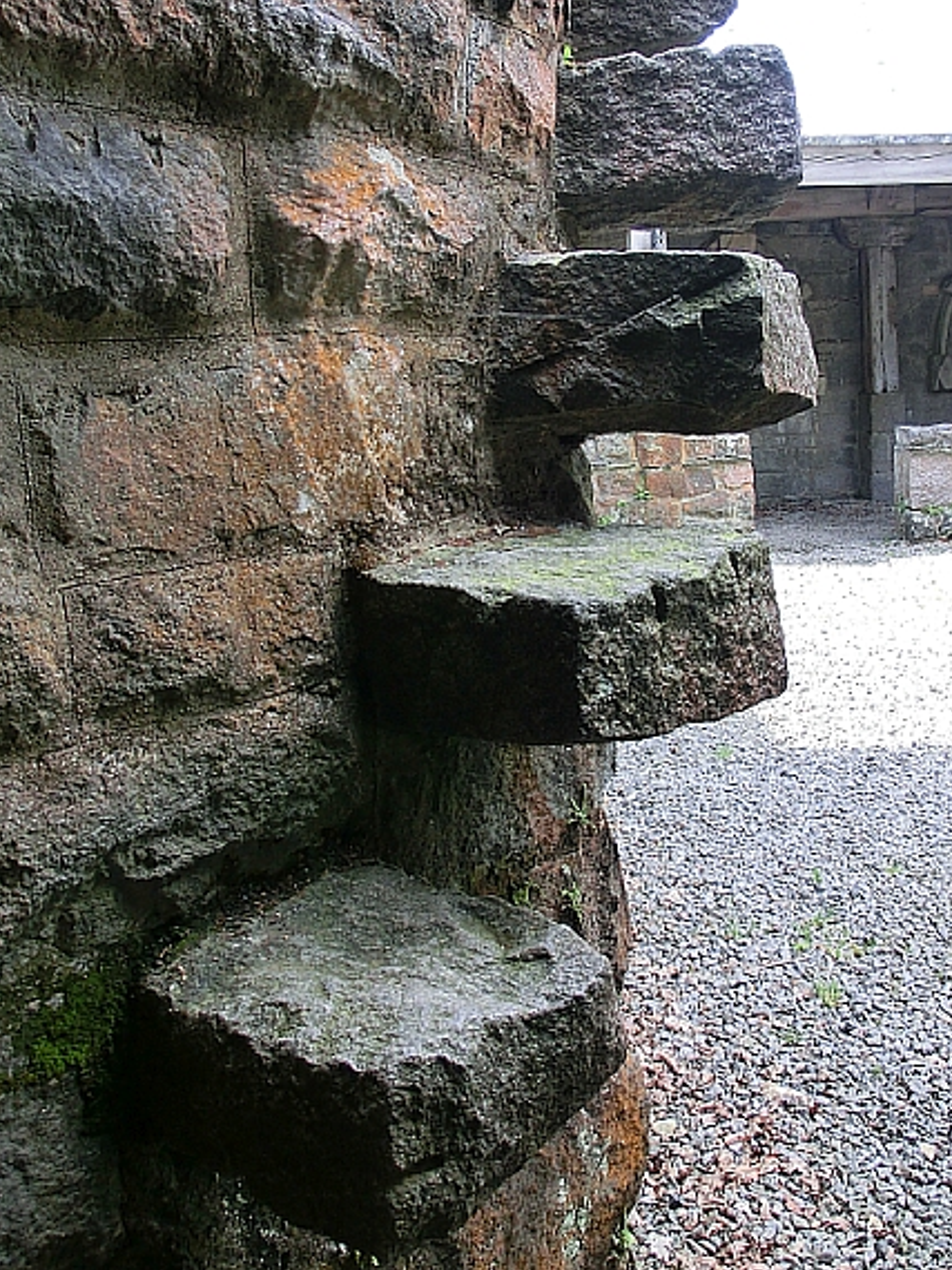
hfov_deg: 39.5
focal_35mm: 36
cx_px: 564
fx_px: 1320
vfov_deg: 51.2
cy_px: 545
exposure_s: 1/125
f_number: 3
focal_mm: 4.24
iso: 100
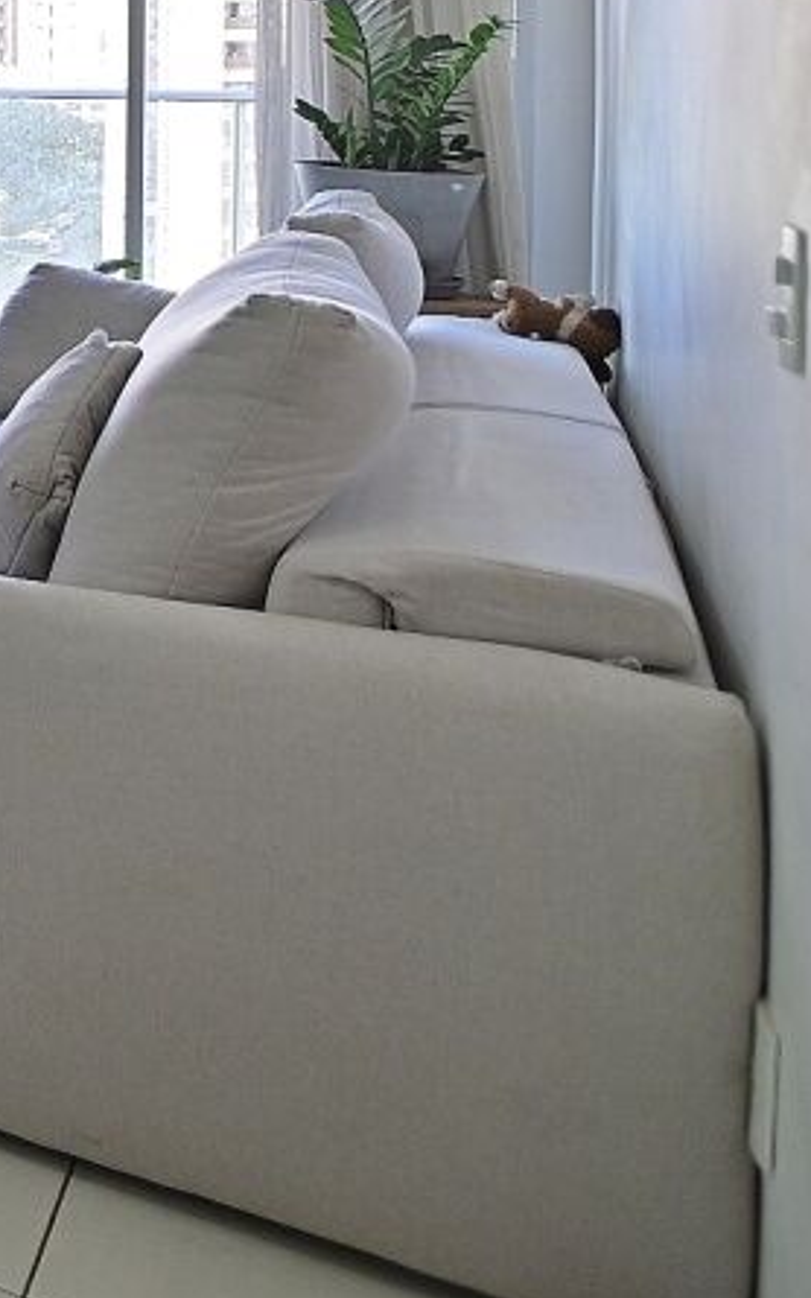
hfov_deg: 16.6
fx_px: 1557
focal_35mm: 44
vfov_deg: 41.0
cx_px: -998
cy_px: 83
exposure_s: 1/100
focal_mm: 10
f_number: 3.5
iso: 200
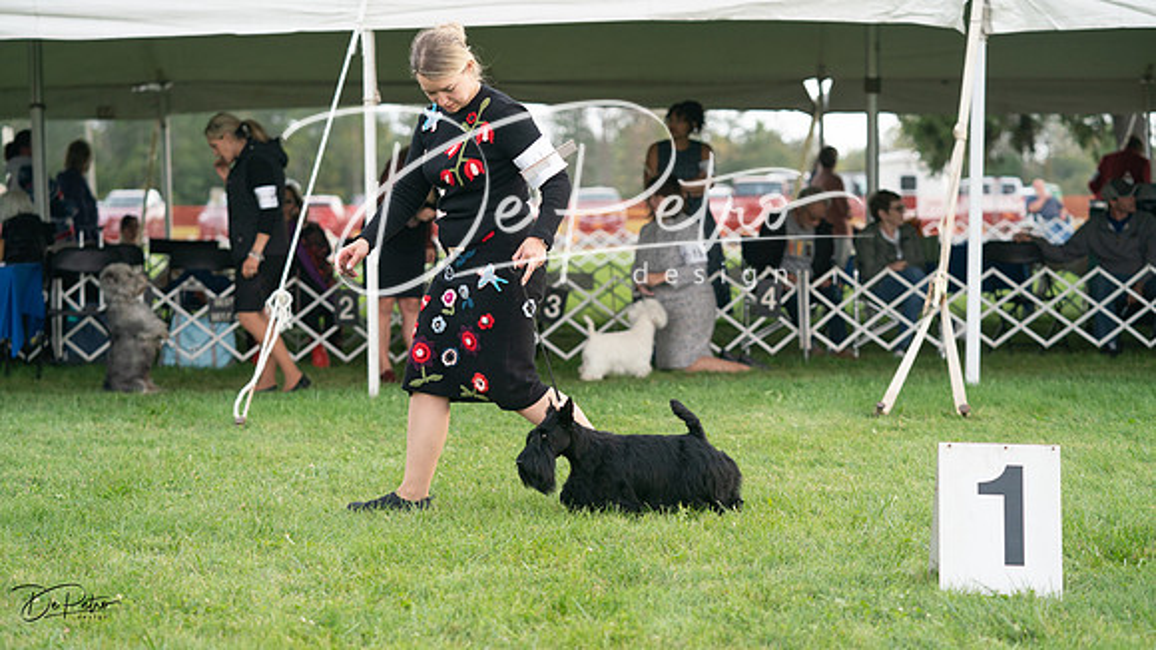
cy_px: 325
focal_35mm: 88
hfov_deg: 24.2
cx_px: 578
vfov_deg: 13.7
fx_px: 2696
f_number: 3.2
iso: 640
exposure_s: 1/1000
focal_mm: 84
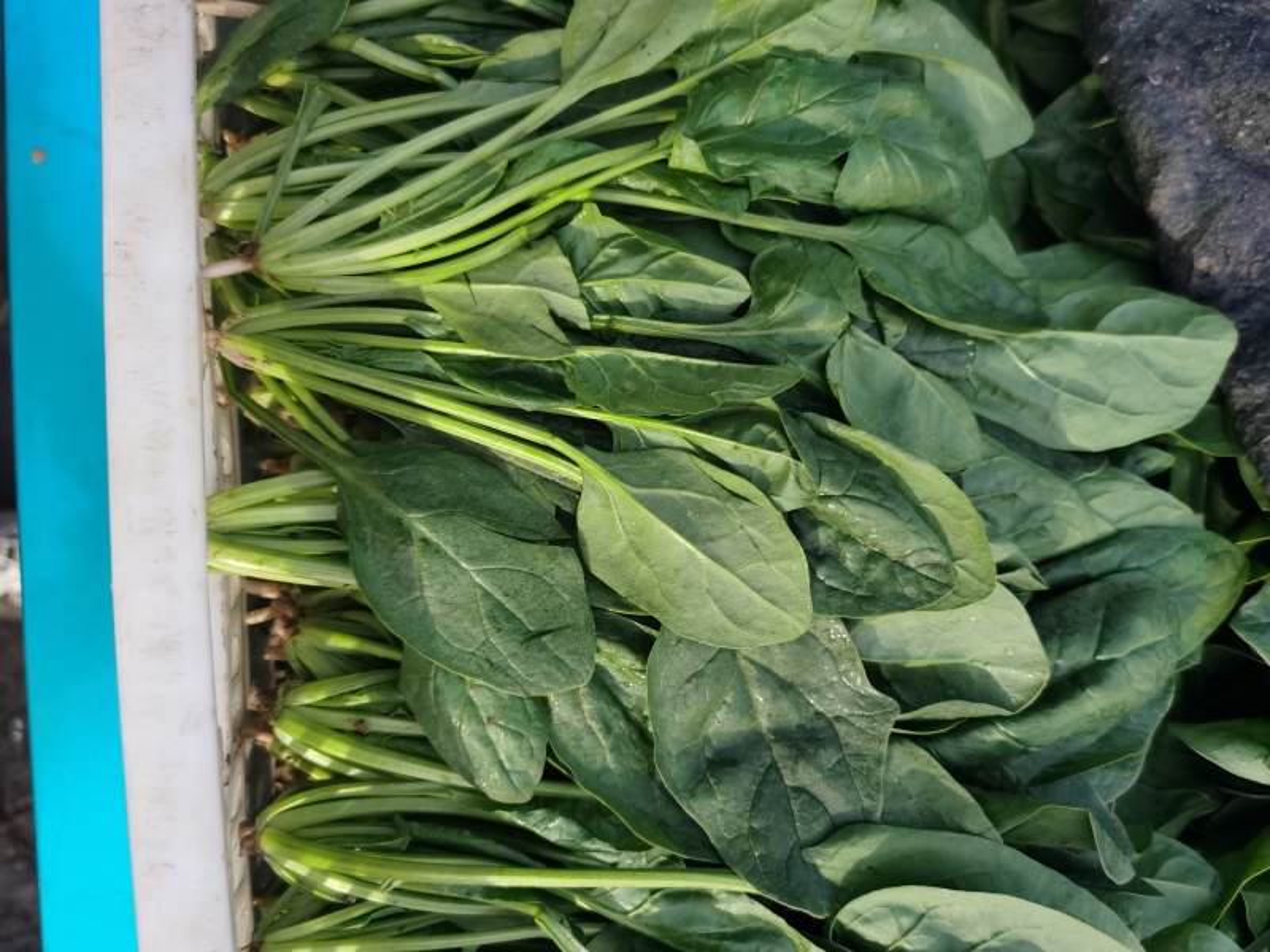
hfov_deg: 65.3
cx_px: 635
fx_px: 991
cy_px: 476
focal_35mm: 27
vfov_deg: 51.4
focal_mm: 5.56
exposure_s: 1/33.3
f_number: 1.6
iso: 500
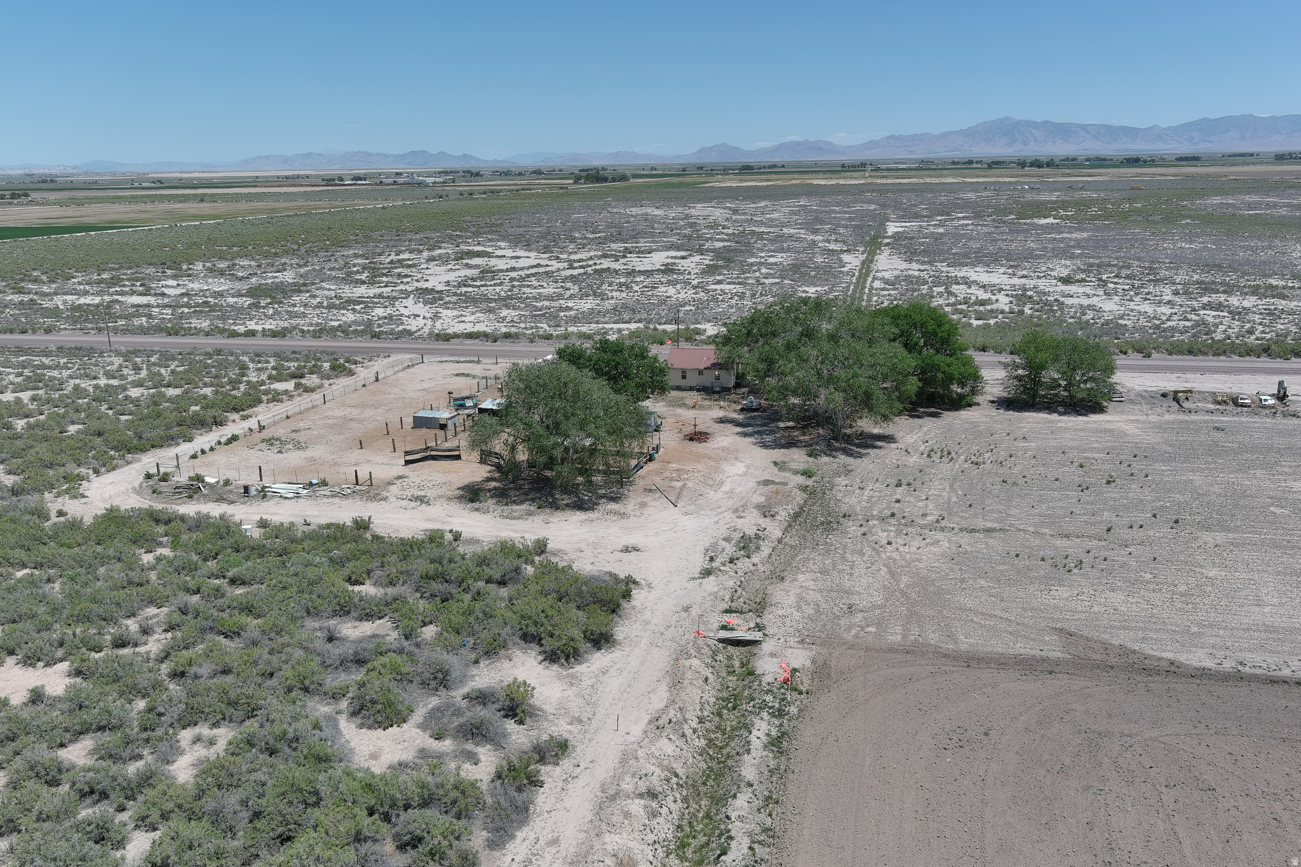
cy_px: 434
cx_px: 650
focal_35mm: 29
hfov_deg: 63.7
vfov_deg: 45.0
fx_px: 1048
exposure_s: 1/1600
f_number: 2.8
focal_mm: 10.13
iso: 100
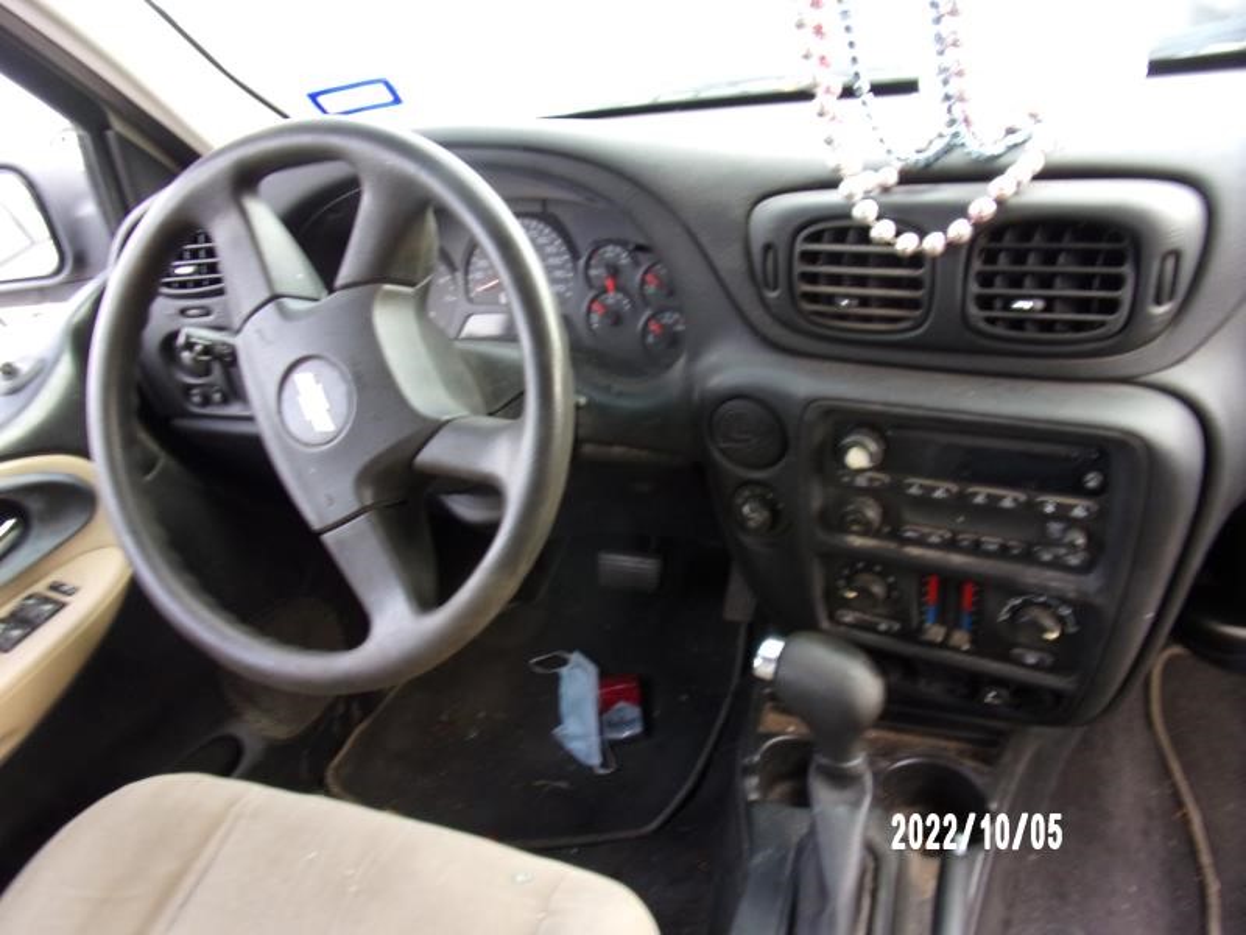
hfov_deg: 71.6
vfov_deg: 56.8
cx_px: 623
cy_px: 468
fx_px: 864
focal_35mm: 24
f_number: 3.3
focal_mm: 4.3
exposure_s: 1/34
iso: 113
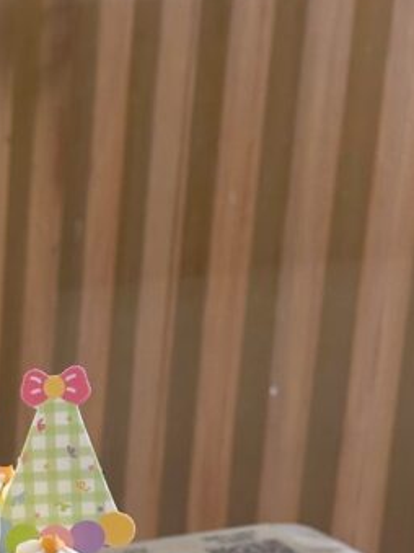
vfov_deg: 13.4
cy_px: 582
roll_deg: -2.1
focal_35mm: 145
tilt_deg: -20.6
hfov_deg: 10.0
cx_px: -121
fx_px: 2314
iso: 125
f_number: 1.78
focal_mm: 6.86
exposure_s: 1/50
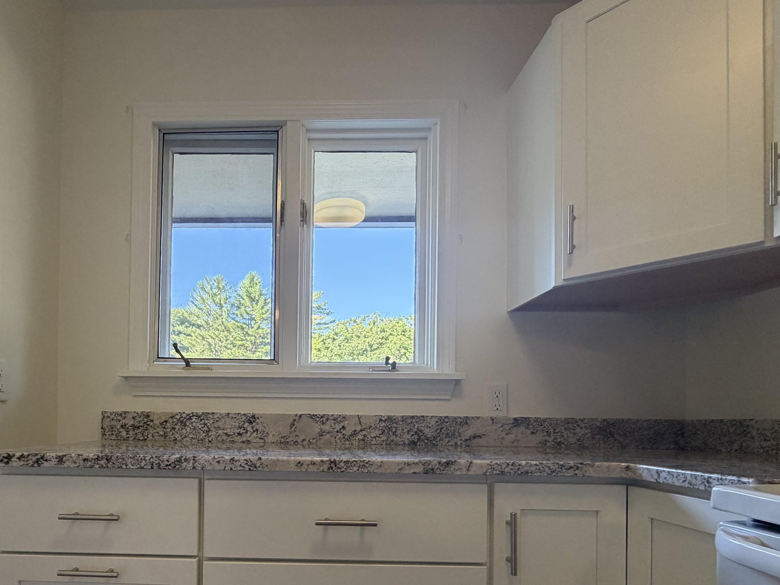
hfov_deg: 77.3
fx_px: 473
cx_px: 285
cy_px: 415
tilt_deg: +1.0
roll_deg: -0.7
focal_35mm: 21
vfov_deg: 61.0
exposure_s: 1/60
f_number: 2.2
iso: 160
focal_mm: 2.22
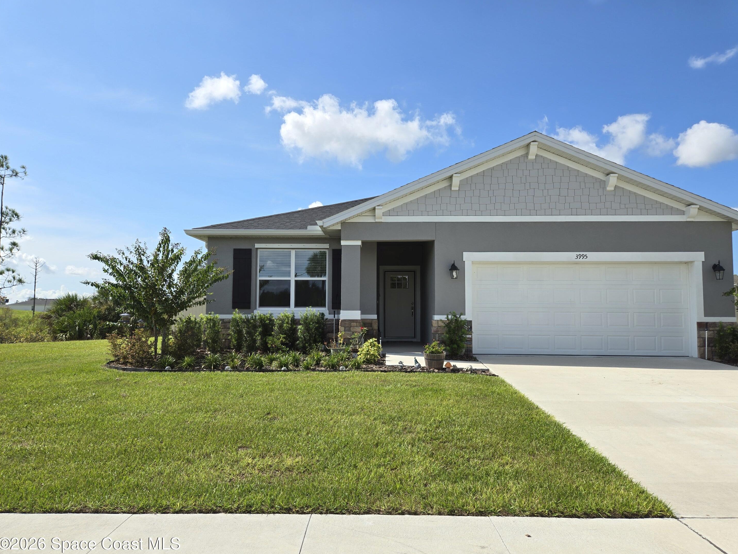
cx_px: 382
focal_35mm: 24
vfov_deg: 56.8
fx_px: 512
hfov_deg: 71.6
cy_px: 281
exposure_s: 1/1859
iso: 25
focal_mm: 5.4
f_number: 1.8
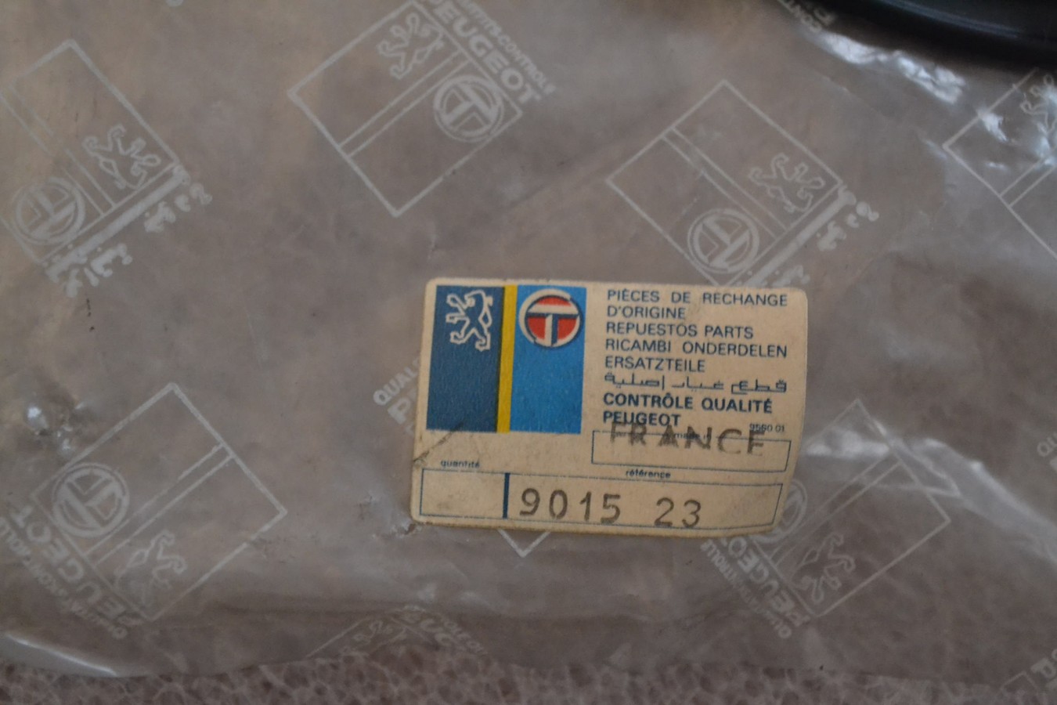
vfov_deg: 22.6
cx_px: 528
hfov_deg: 33.4
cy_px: 352
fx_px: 1762
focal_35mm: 60
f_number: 5.3
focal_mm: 40
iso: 3200
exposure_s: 1/10
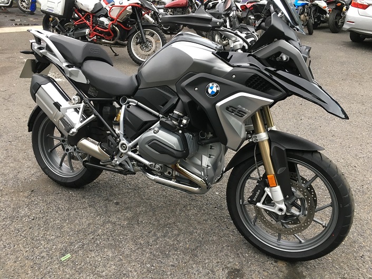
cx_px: 186
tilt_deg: -26.5
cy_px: 140
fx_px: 312
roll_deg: -3.0
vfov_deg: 48.2
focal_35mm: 29
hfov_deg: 61.7
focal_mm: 4.15
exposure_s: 1/30
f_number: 2.2
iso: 64
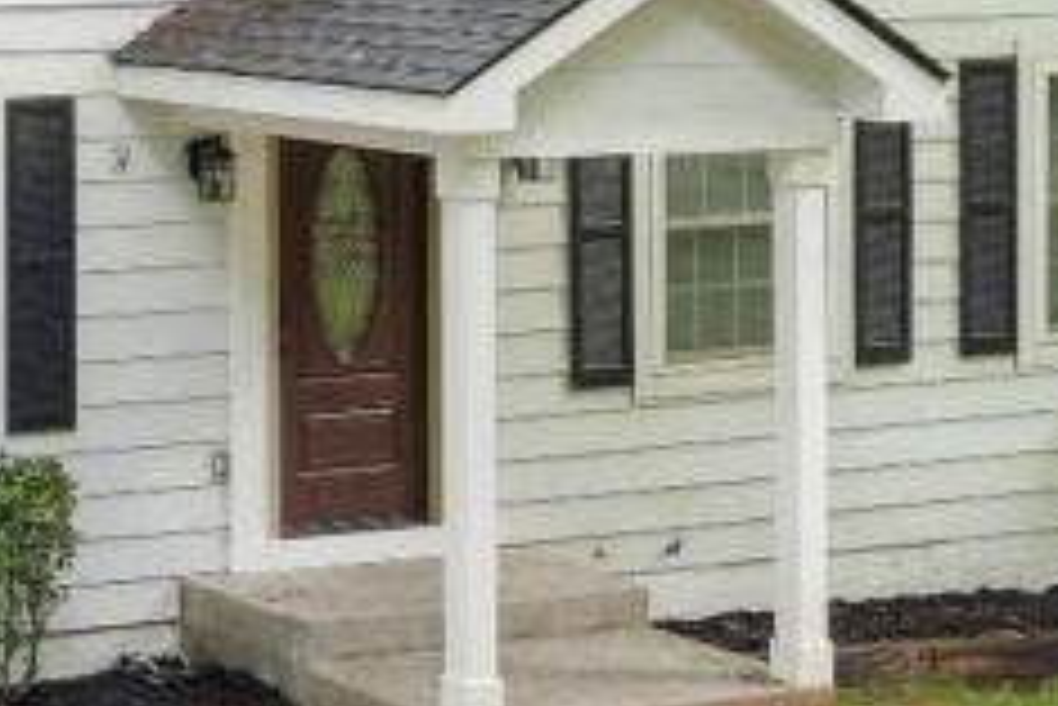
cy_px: -153
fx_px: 4058
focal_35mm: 138
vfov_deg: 9.8
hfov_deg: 14.0
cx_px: -495
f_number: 8
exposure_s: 1/160
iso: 320
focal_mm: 18
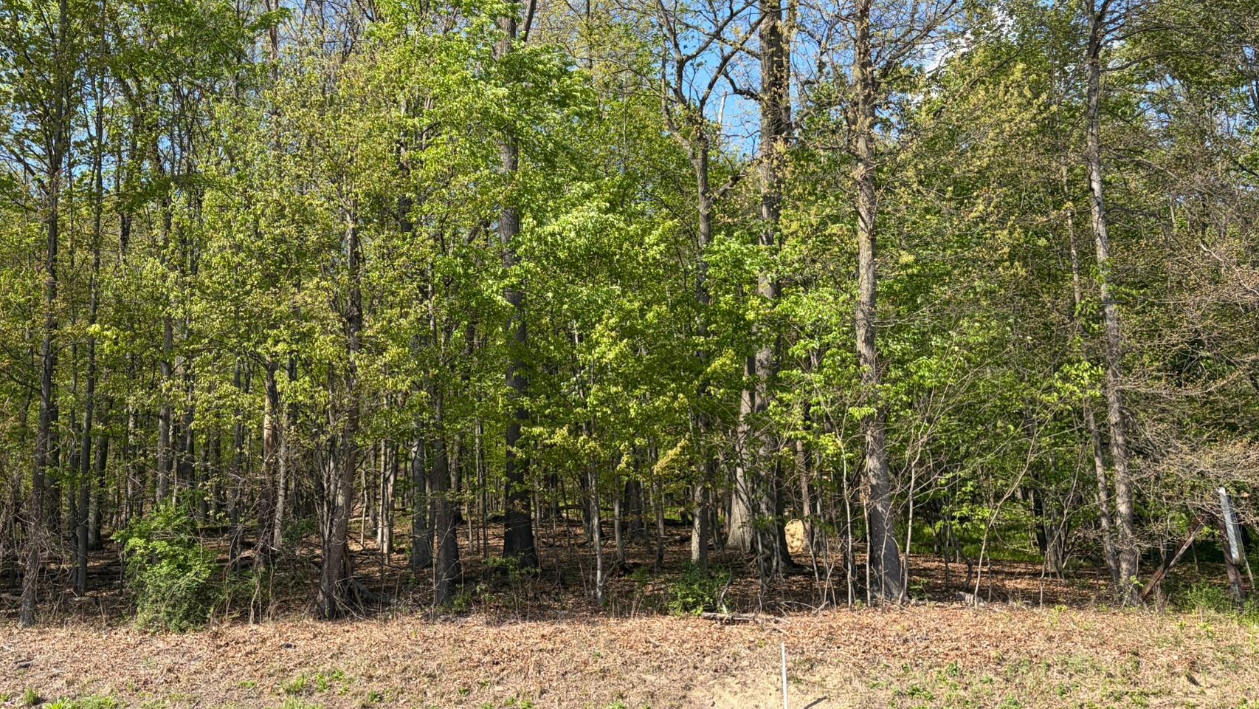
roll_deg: +2.7
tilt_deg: +18.3
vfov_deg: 34.5
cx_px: 525
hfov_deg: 57.7
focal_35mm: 34
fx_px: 1135
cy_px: 274
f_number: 1.6
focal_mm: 5.96
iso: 50
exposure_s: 1/1337
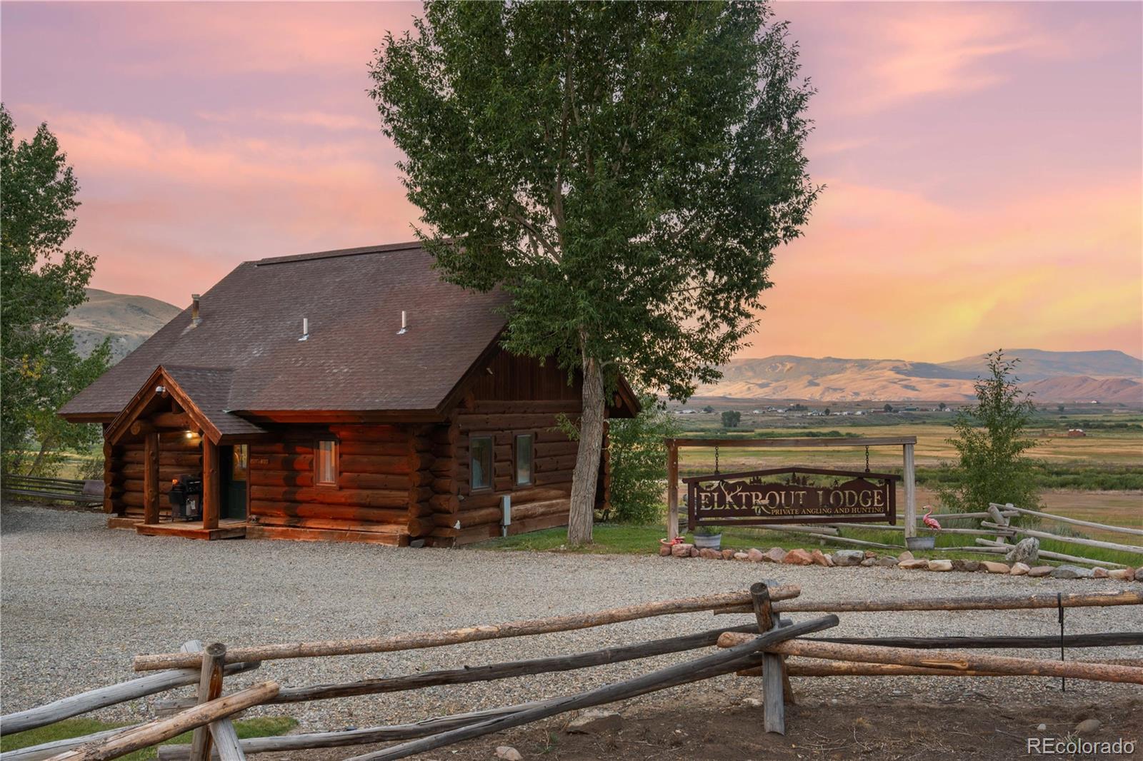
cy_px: 380
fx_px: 1016
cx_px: 572
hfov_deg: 58.7
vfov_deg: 41.1
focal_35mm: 32
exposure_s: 1/3
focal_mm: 32
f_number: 16
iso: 400
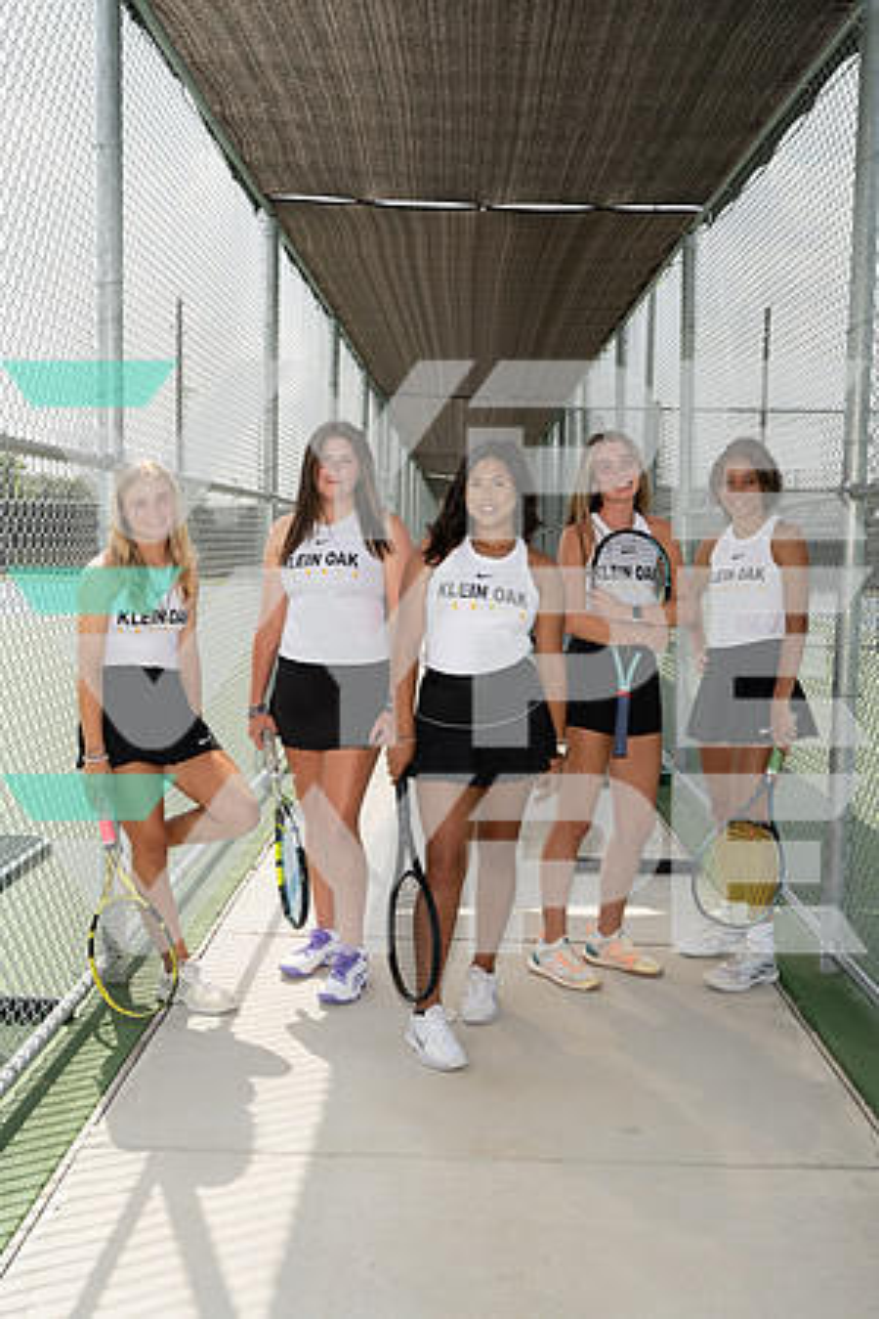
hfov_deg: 37.9
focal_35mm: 35
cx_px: 440
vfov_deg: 54.4
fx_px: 1282
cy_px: 660
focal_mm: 35
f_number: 8
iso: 160
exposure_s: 1/250
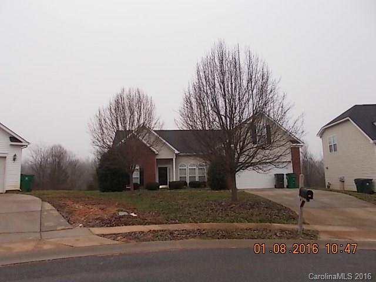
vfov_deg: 53.1
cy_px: 141
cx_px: 188
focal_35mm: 26
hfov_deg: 67.3
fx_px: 282
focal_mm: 4.6
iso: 80
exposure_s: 1/320
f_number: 3.2
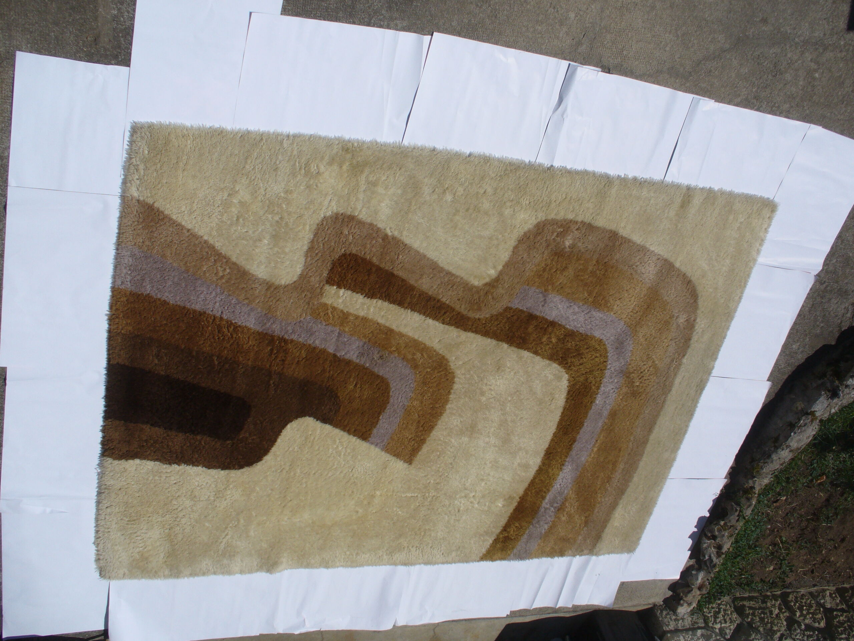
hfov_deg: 50.1
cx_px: 427
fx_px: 913
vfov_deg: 38.7
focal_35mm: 37
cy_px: 320
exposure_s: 1/1000
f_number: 5.6
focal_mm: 6.1
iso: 80
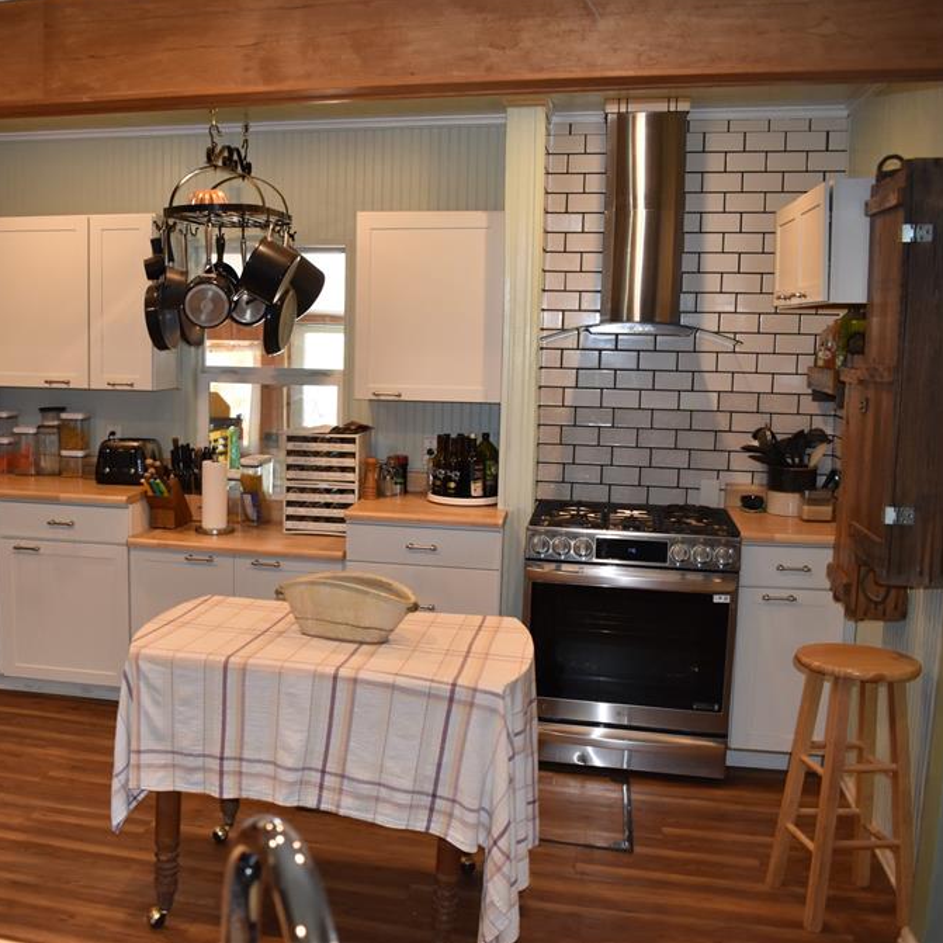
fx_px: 1079
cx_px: 285
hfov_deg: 46.2
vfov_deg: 47.2
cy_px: 465
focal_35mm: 35
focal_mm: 18
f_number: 5
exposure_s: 1/100
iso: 800
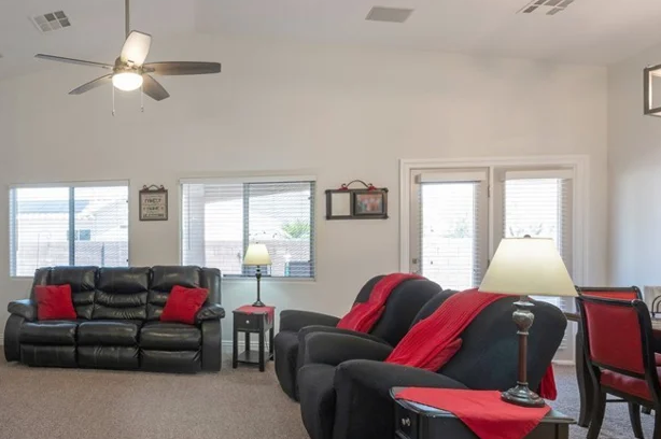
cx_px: 137
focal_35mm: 25
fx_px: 459
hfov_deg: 65.4
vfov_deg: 51.0
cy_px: 251
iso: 400
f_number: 8
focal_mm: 15
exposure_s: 1/25
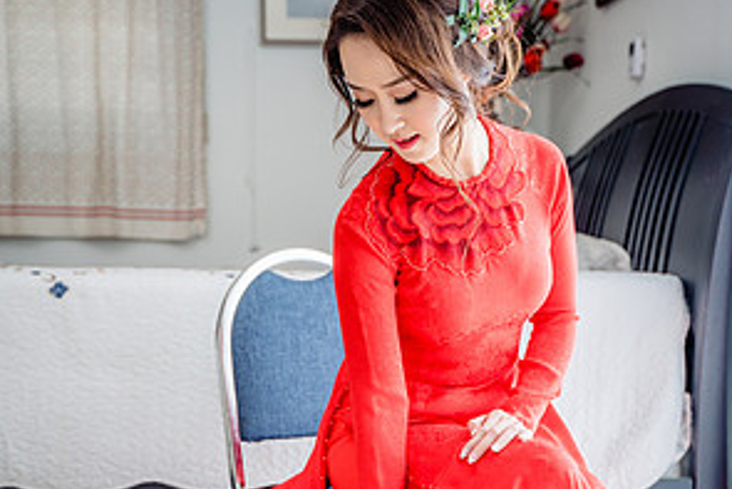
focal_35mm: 64
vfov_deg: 21.0
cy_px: 390
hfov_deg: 31.4
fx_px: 1302
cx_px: 367
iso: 250
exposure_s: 1/200
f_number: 3.2
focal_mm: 42
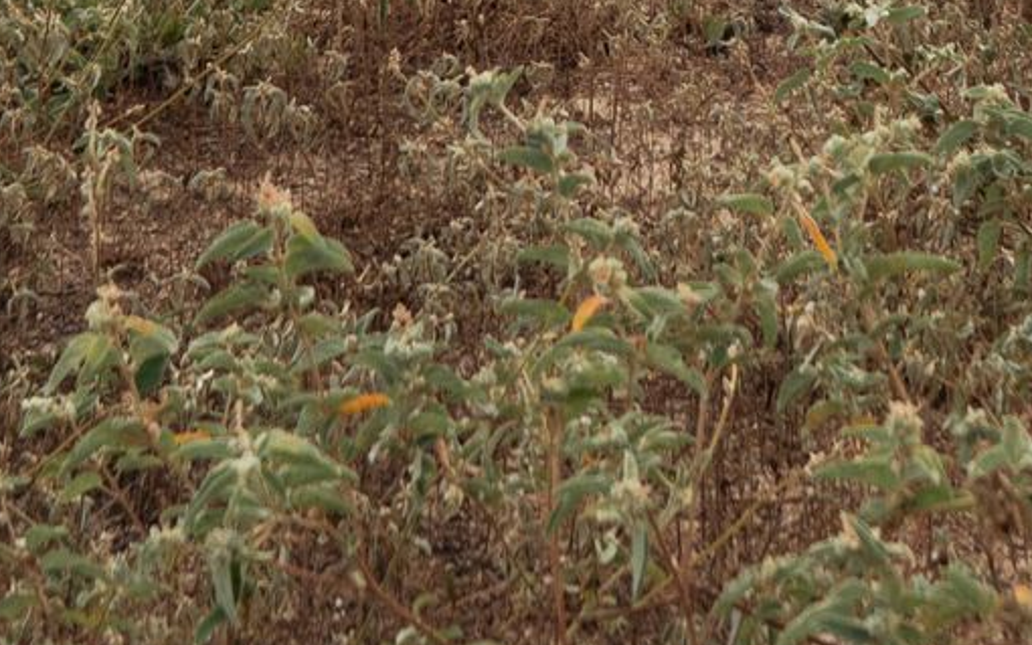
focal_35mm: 165
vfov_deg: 7.4
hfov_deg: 12.7
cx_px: 457
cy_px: -976
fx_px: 4642
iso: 500
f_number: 8
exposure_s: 1/250
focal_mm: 33
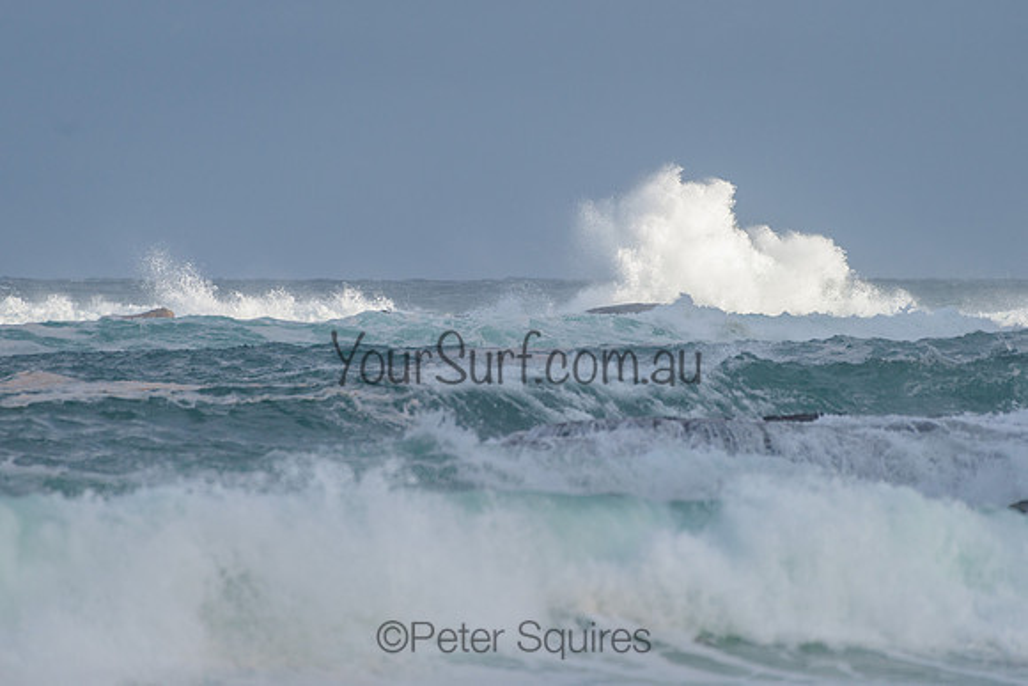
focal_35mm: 613
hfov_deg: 3.4
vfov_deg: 2.2
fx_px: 17496
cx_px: 562
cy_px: 271
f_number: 5.6
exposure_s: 1/2000
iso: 400
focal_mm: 500
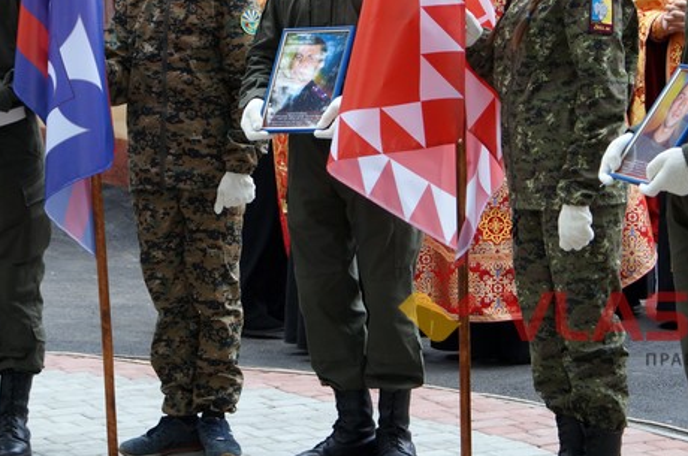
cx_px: 308
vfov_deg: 10.0
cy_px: 114
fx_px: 2614
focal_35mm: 137
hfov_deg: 15.0
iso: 400
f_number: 5.6
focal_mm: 60
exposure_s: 1/100
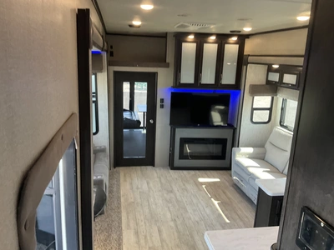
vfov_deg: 48.2
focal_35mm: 29
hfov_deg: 61.7
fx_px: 280
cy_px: 125
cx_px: 167
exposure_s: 1/60
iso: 100
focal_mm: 3
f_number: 1.8
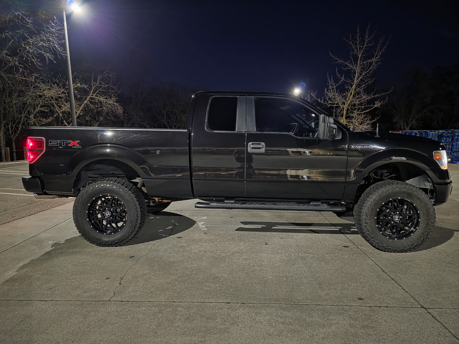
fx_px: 305
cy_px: 172
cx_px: 230
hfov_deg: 73.9
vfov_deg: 58.9
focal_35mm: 23
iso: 2000
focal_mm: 6.3
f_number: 1.7
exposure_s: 1/20
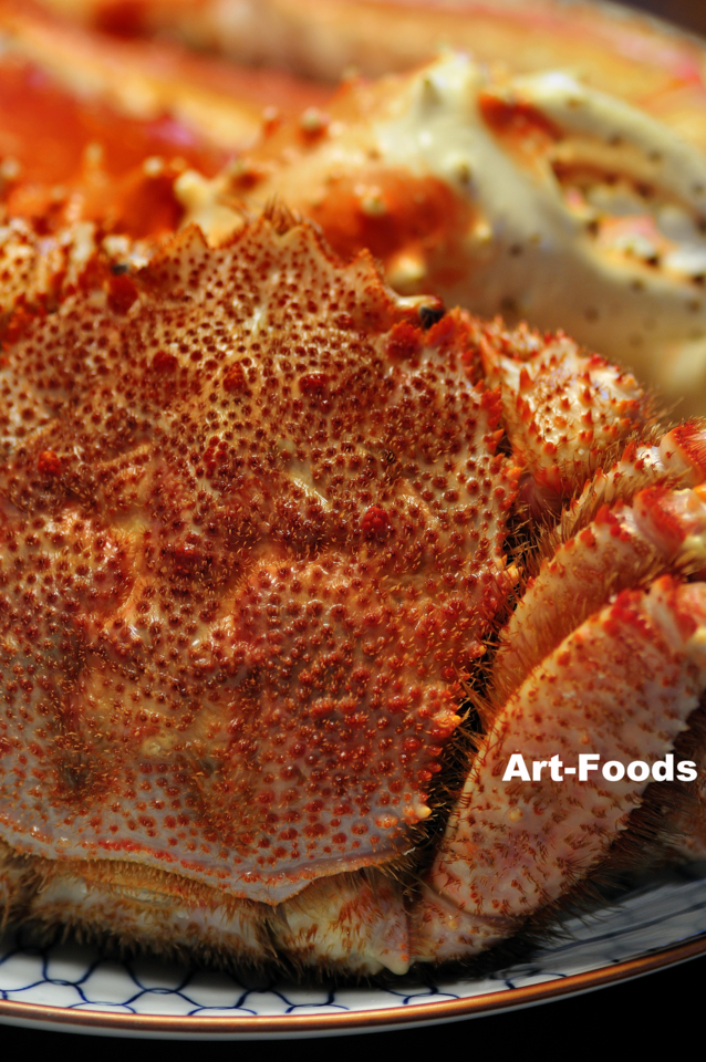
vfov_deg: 15.2
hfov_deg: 10.1
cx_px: 353
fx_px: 3980
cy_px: 531
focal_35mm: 135
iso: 200
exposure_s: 1/30
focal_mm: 90
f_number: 4
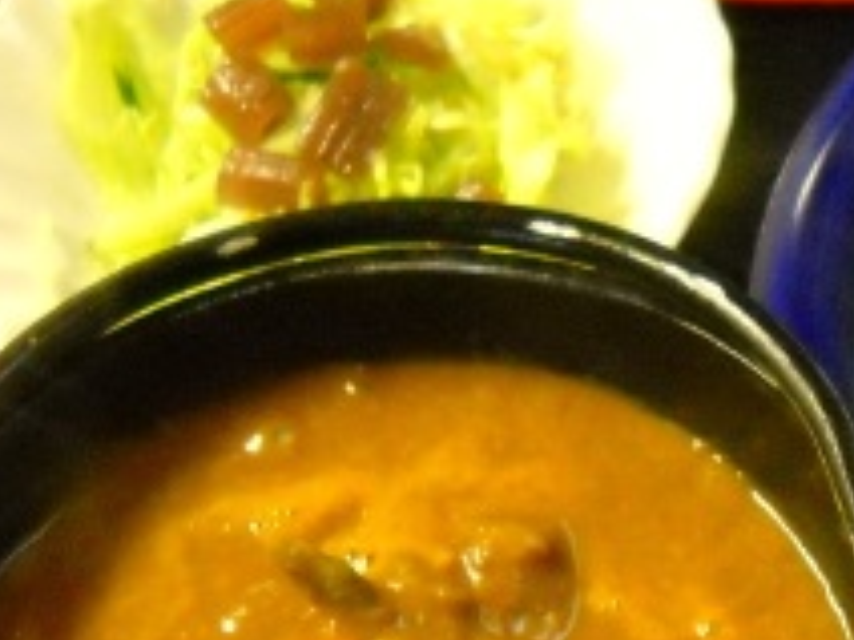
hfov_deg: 18.2
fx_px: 2541
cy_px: 632
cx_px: 997
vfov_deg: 14.2
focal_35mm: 103
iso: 800
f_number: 3.1
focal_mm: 6.72
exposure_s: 1/22
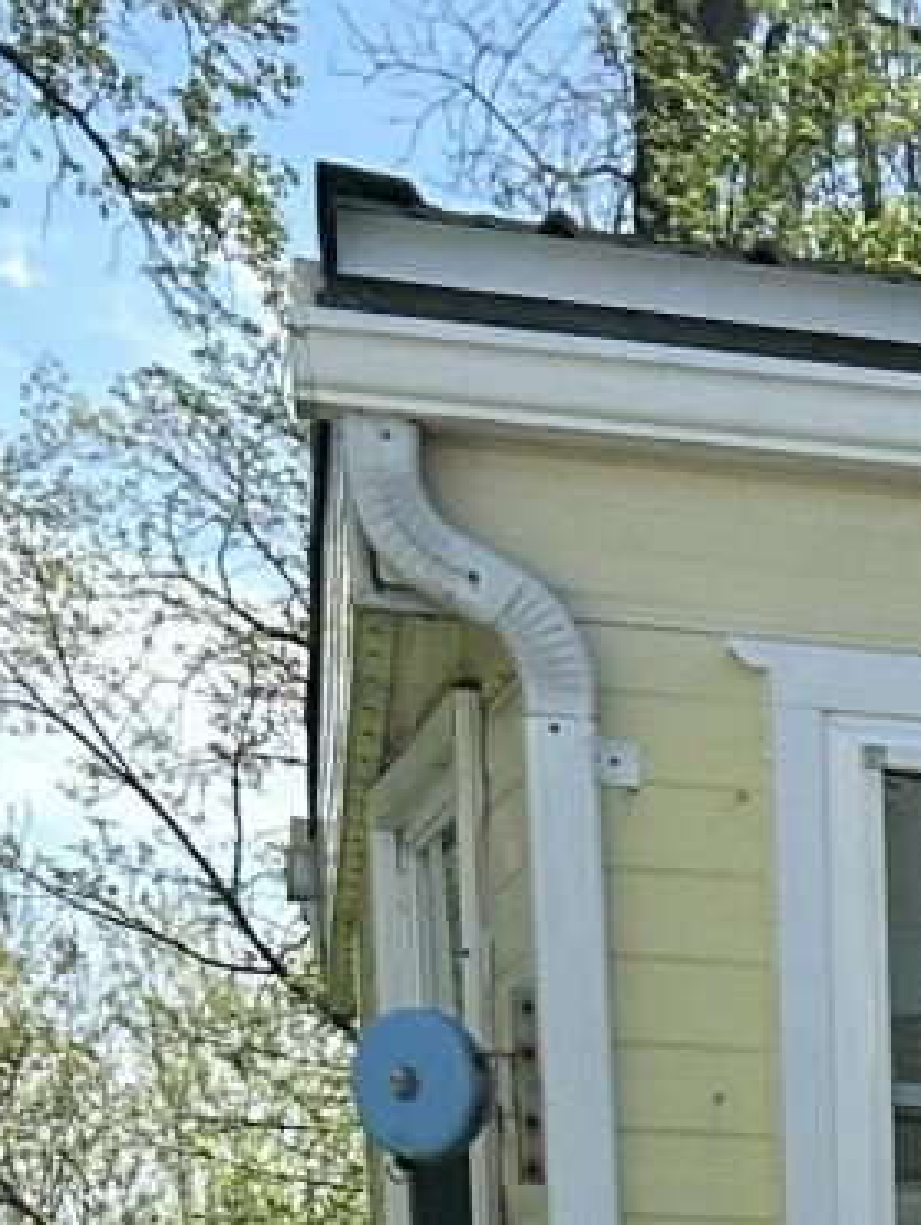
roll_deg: -2.3
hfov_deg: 9.3
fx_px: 4958
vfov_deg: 12.2
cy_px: 2585
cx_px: 2337
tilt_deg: -13.5
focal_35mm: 140
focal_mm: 5.7
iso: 50
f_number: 1.5
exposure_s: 1/2457
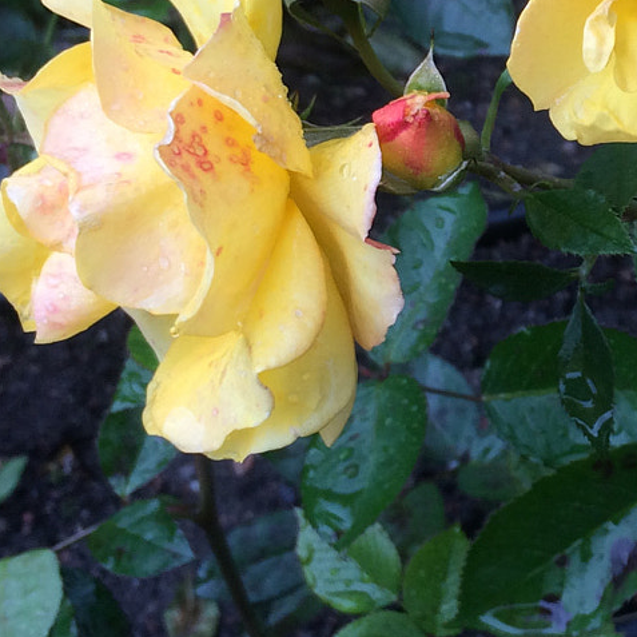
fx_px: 1790
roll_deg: -0.2
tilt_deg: -39.2
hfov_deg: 19.5
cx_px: 670
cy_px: 151
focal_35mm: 86
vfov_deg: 20.0
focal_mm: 4.15
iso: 32
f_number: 2.2
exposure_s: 1/165
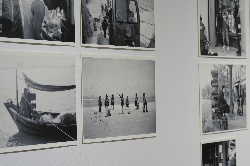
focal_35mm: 104
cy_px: 118
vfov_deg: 13.1
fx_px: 722
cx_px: 165
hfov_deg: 19.6
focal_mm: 70
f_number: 7.1
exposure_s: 1/80
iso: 800
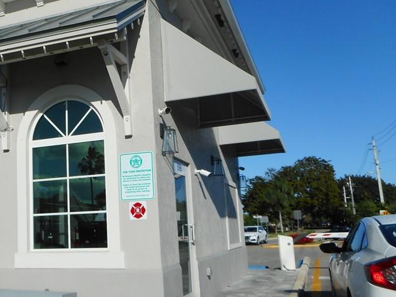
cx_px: 96
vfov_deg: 35.1
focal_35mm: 41
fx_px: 469
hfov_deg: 44.2
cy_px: 155
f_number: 10.5
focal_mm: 4.5
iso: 80
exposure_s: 1/200
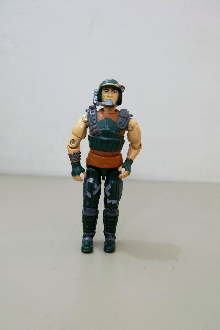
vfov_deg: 73.7
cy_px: 165
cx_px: 106
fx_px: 220
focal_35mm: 24
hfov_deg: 53.1
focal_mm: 6.11
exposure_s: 1/33.3
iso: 1038
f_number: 1.65
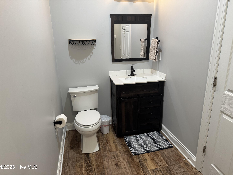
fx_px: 162
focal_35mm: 24
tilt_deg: -18.5
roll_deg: +0.7
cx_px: 116
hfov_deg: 71.6
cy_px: 88
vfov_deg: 56.8
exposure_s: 1/60
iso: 200
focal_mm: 6.76
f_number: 1.78
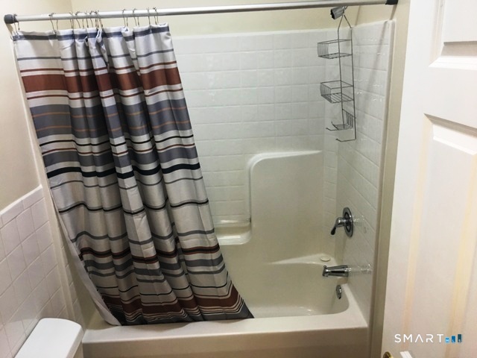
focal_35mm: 29
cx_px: 238
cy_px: 179
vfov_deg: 48.2
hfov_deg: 61.7
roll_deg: +0.5
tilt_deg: -17.3
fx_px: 400
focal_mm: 4.15
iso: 100
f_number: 2.2
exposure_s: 1/30
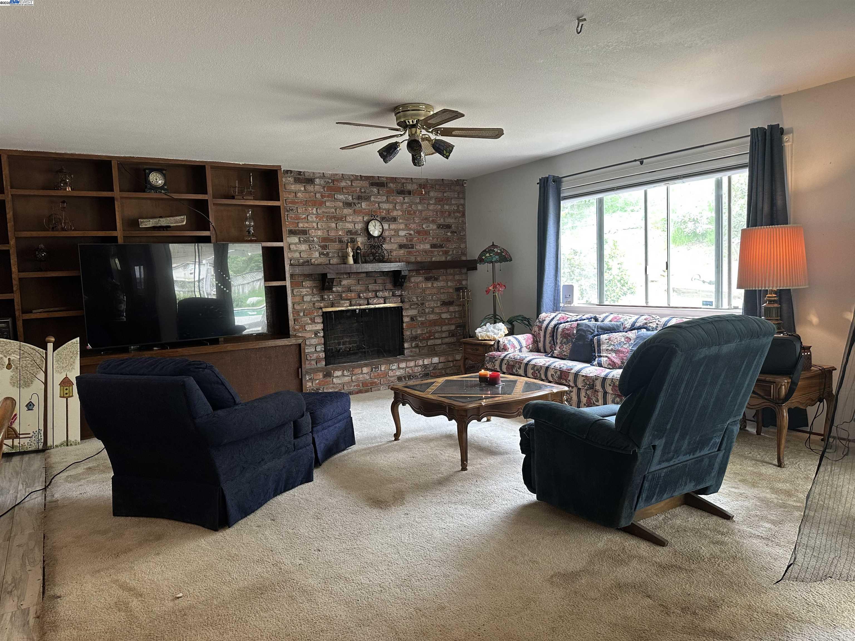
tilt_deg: -6.5
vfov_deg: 56.8
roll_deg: +1.5
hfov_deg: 71.6
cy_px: 320
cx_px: 428
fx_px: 593
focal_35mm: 24
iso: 125
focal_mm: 6.86
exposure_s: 1/60
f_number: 1.78
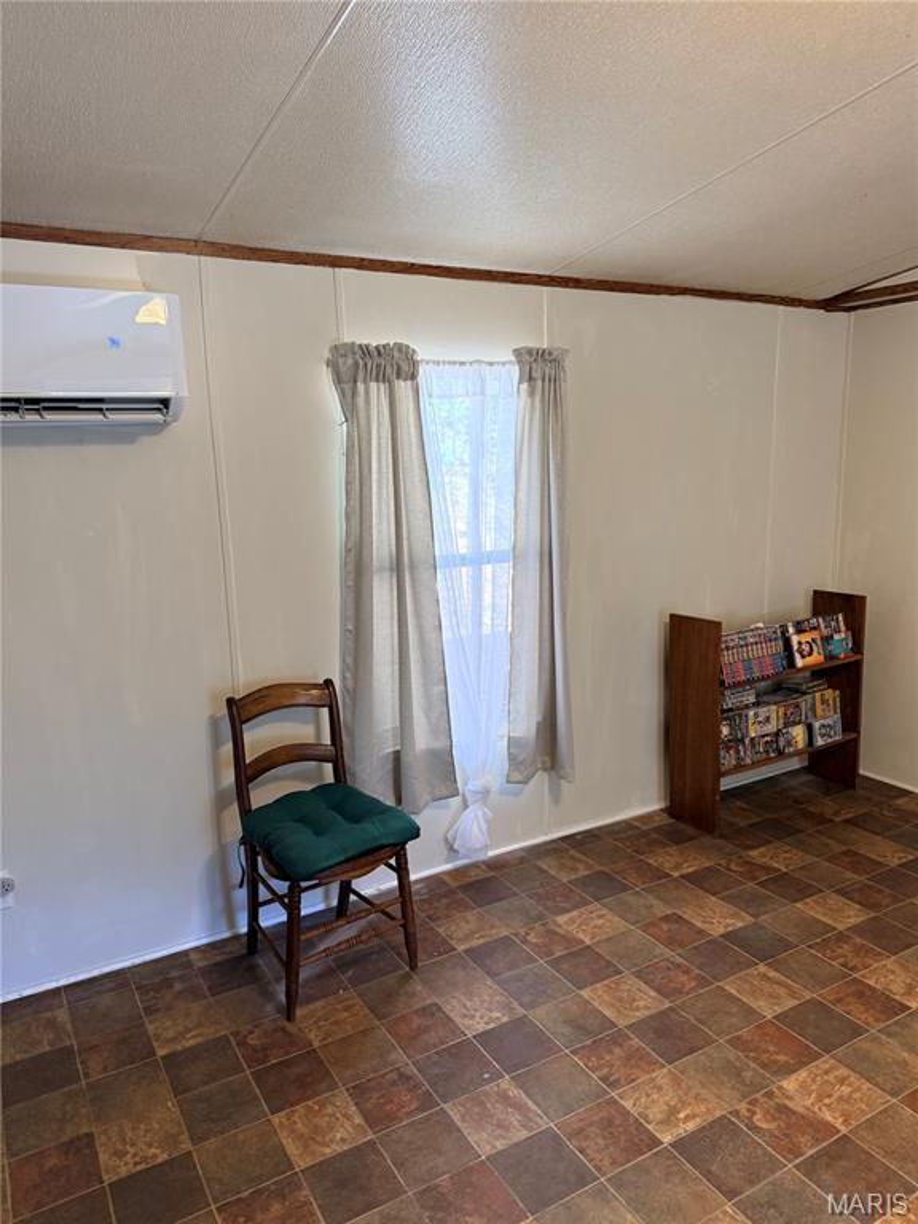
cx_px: 459
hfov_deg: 56.8
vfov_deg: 71.6
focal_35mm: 24
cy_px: 612
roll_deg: +0.0
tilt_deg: -6.7
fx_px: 849
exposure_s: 1/60
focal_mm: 6.76
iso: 250
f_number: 1.78
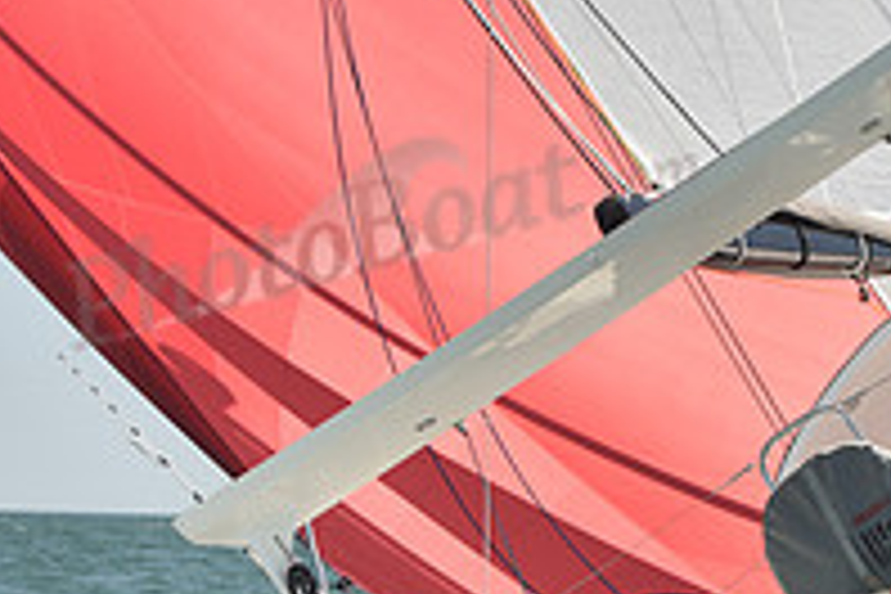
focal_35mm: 278
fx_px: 6880
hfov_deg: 7.4
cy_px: 403
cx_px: 936
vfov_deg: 4.9
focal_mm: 95
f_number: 4.5
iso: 250
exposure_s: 1/800
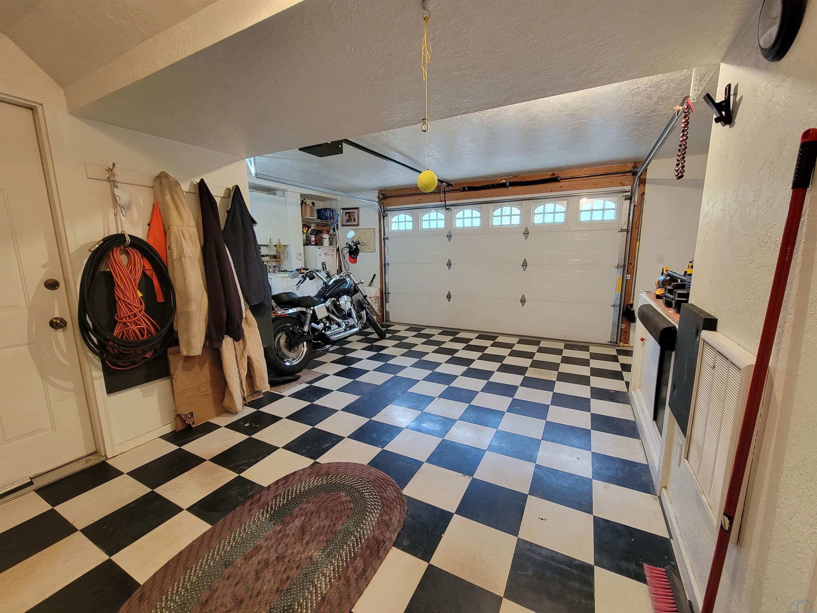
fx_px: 307
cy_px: 306
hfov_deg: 106.2
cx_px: 408
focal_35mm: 13
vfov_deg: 89.9
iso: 320
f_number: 2.2
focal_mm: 2.2
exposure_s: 1/60
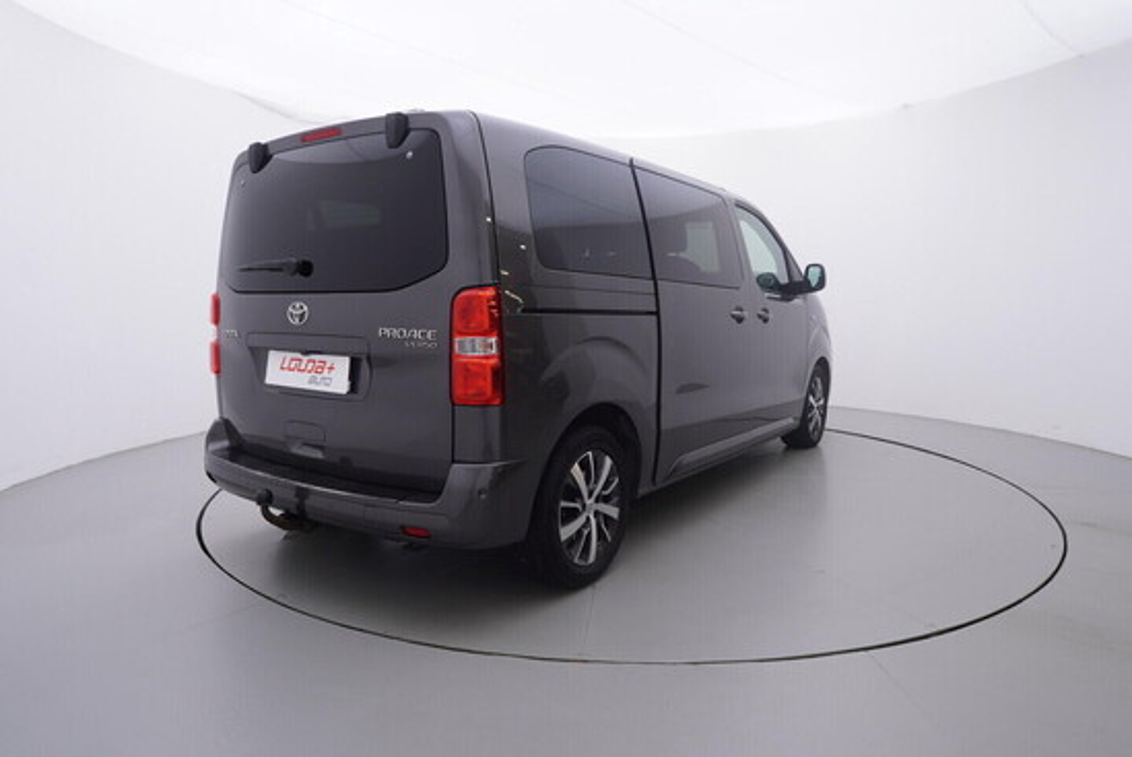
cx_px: 566
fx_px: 708
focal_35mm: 22
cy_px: 378
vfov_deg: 56.2
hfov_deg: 77.3
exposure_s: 1/80
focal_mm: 15
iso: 200
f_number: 5
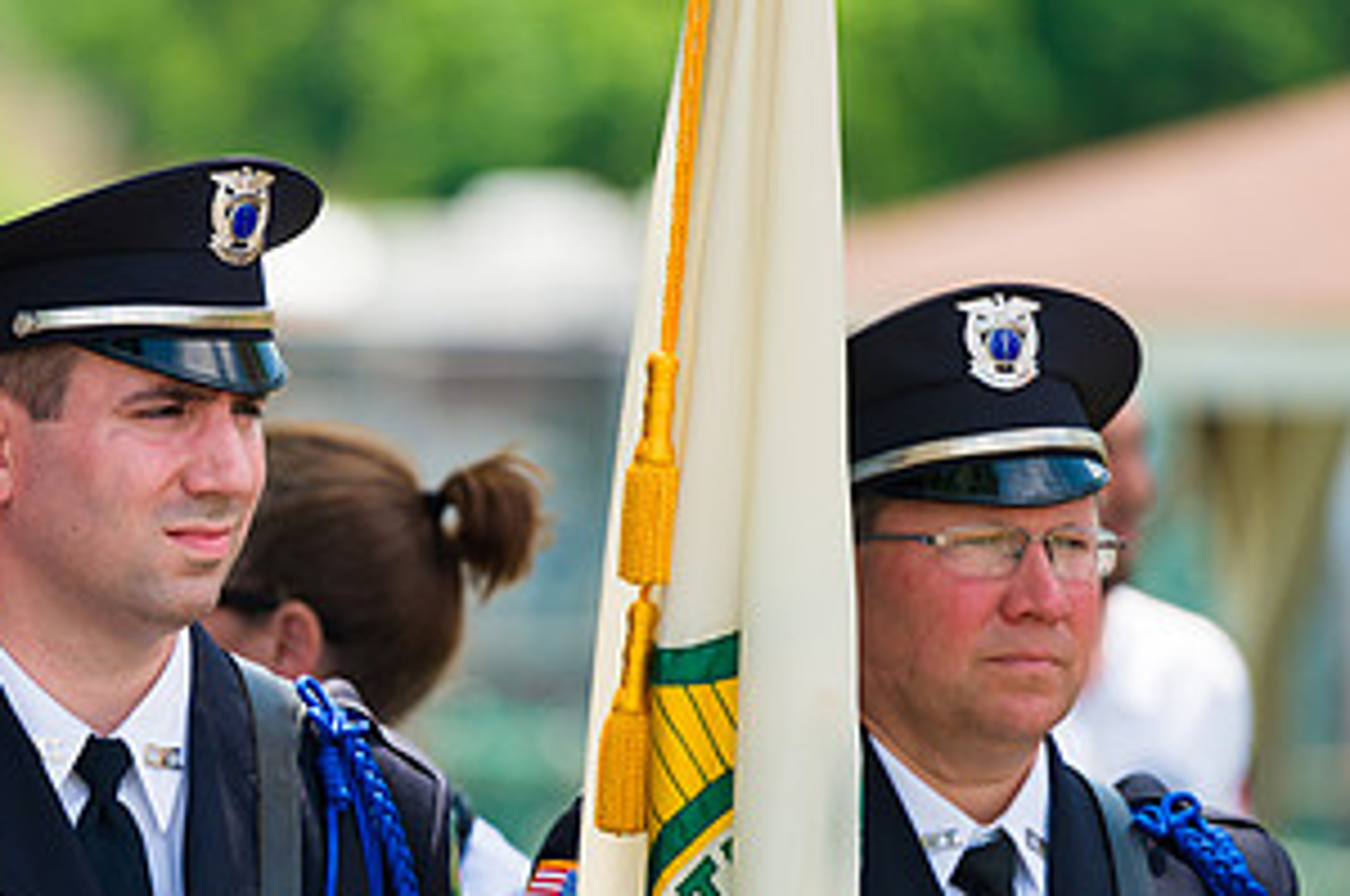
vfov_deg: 3.5
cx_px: 86
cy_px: 567
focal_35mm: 387
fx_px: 14489
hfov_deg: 5.3
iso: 200
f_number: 3.2
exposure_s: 1/1600
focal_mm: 200
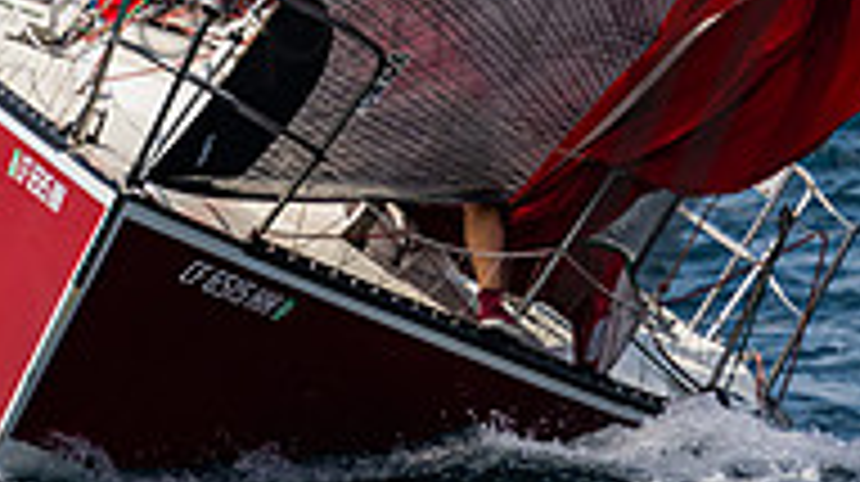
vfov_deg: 1.4
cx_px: 346
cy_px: -539
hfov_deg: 2.5
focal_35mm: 872
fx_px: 19865
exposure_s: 1/1000
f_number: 6.3
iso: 250
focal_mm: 200
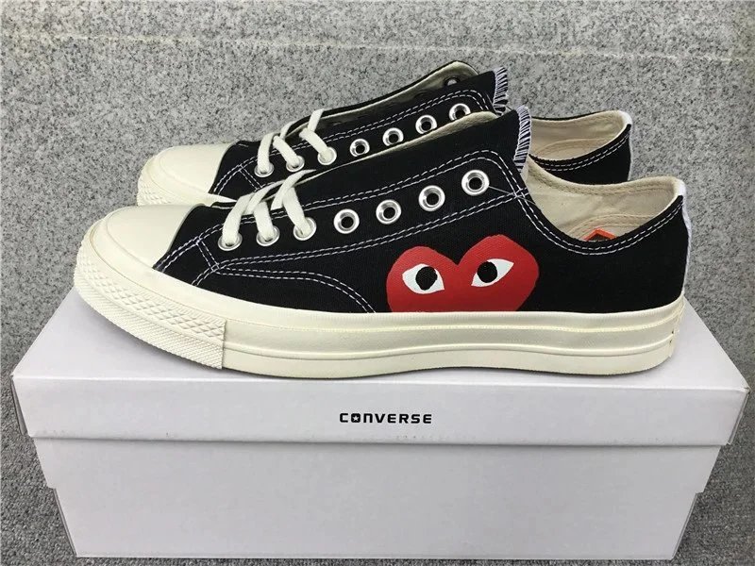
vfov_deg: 45.4
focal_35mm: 31
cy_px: 283
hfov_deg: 58.4
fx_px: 676
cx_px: 378
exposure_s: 1/100
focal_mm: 3.3
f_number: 2.4
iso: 40
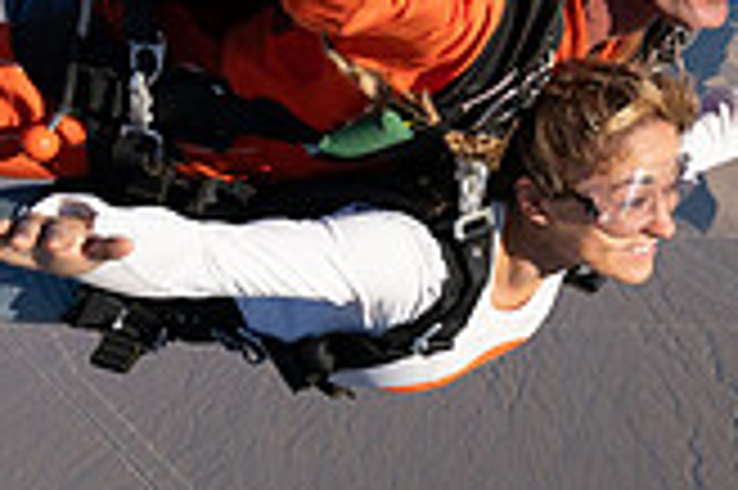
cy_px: 200
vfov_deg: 16.0
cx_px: 652
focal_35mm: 85
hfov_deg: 23.4
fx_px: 1741
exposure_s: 1/2000
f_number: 8
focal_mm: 24
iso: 800
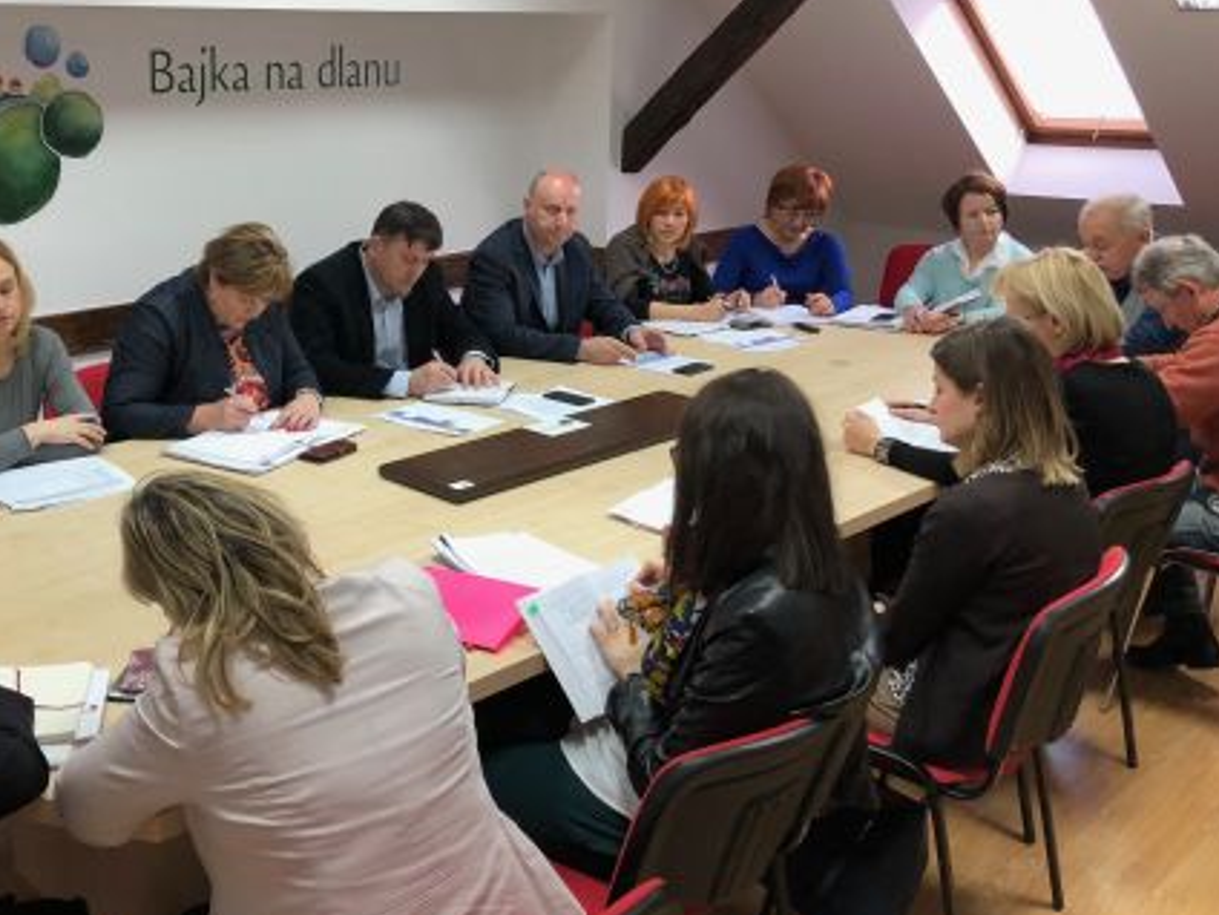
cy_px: 306
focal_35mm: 39
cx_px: 382
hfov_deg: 46.9
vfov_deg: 36.4
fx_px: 1373
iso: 40
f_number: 1.8
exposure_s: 1/25
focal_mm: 3.99
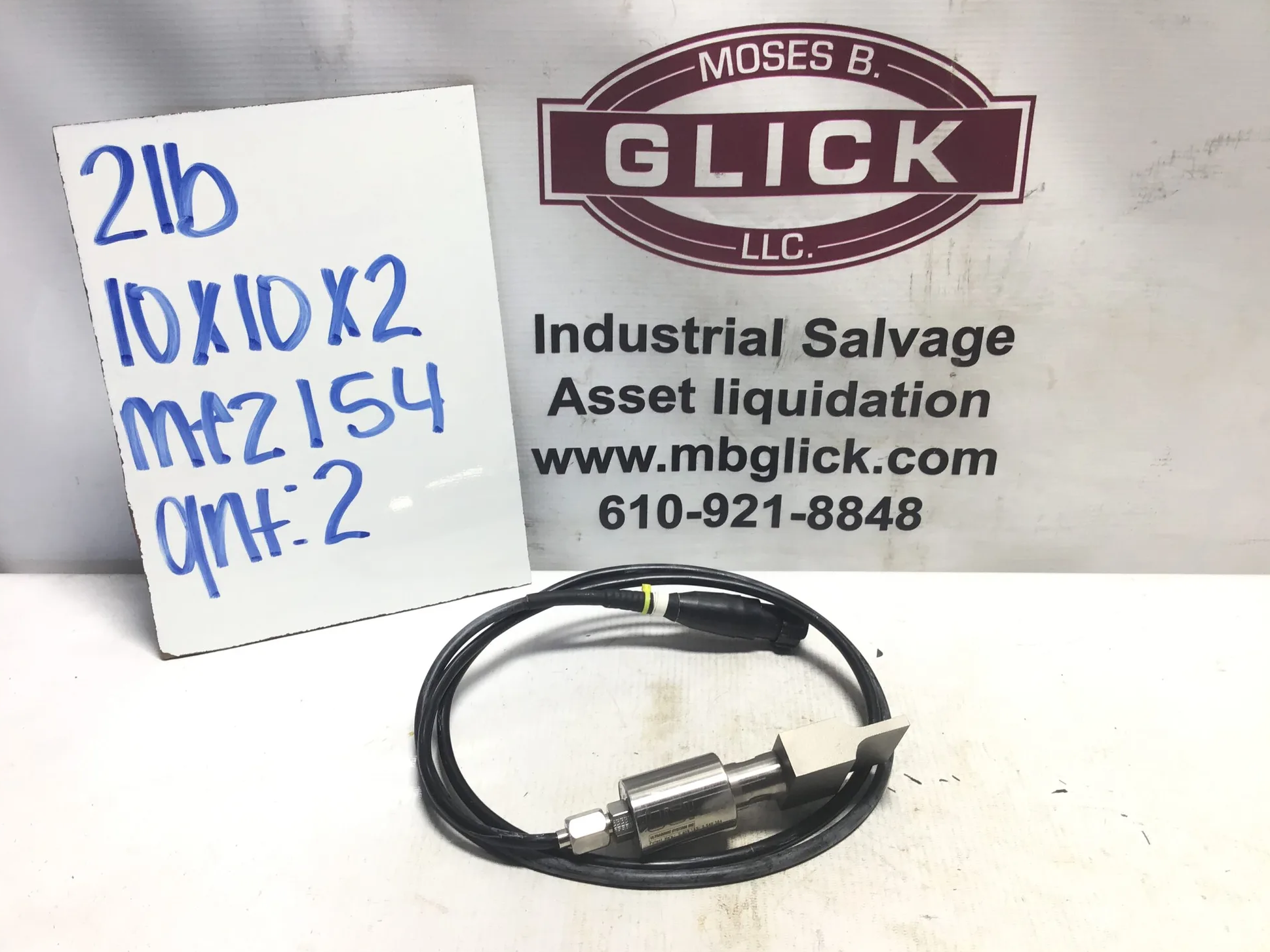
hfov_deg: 56.8
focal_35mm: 32
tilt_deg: -27.8
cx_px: 617
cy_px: 476
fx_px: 1174
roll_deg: -1.0
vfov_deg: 44.2
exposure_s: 1/120
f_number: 2.4
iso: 32
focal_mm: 3.3
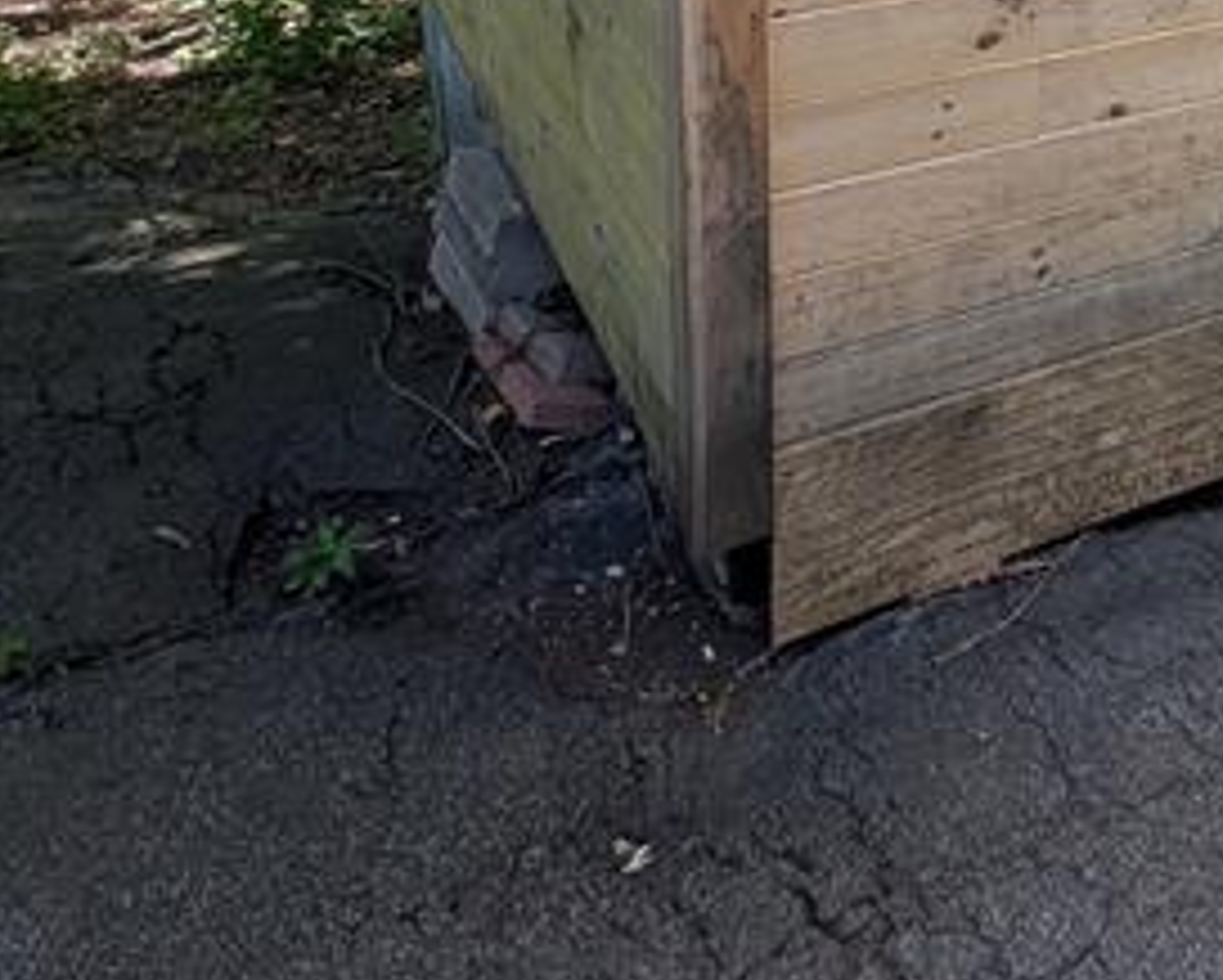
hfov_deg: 38.1
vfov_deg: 28.4
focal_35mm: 44
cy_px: -279
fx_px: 1594
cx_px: 1174
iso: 30
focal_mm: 2.23
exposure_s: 1/91.7
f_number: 1.95
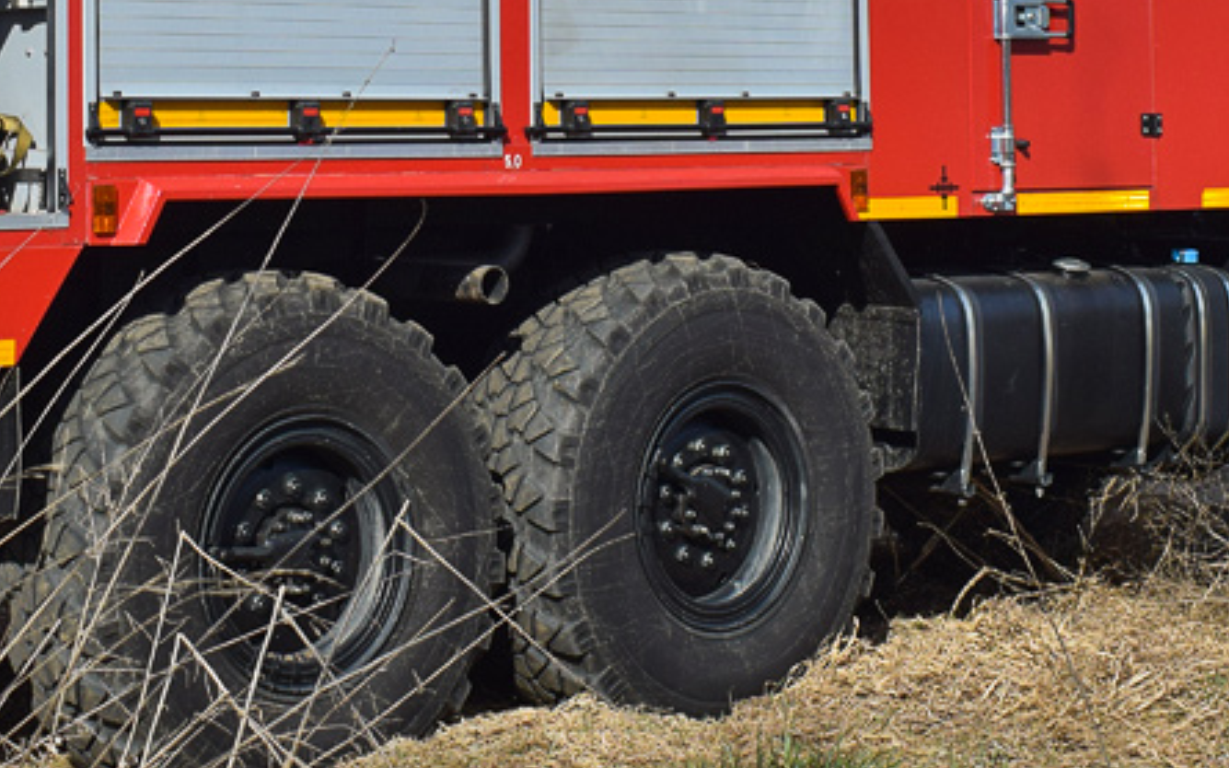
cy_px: -130
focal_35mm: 99
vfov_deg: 12.9
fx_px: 3316
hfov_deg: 20.9
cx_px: 398
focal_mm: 24
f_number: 6.3
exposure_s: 1/1250
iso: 200
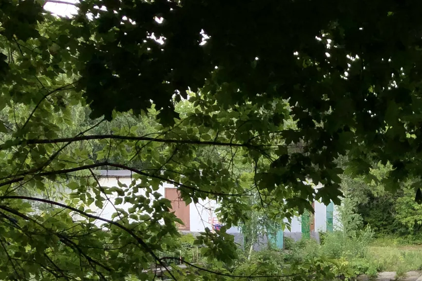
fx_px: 949
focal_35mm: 81
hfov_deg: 23.5
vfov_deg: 16.1
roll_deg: -1.4
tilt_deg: -7.1
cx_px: 468
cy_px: 356
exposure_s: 1/796
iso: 20
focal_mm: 4
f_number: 1.8
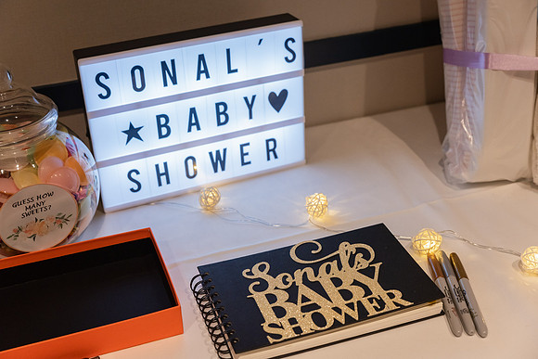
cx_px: 269
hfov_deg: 38.2
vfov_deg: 26.0
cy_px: 180
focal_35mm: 52
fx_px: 777
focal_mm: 52
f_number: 4.5
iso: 2000
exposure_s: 1/160
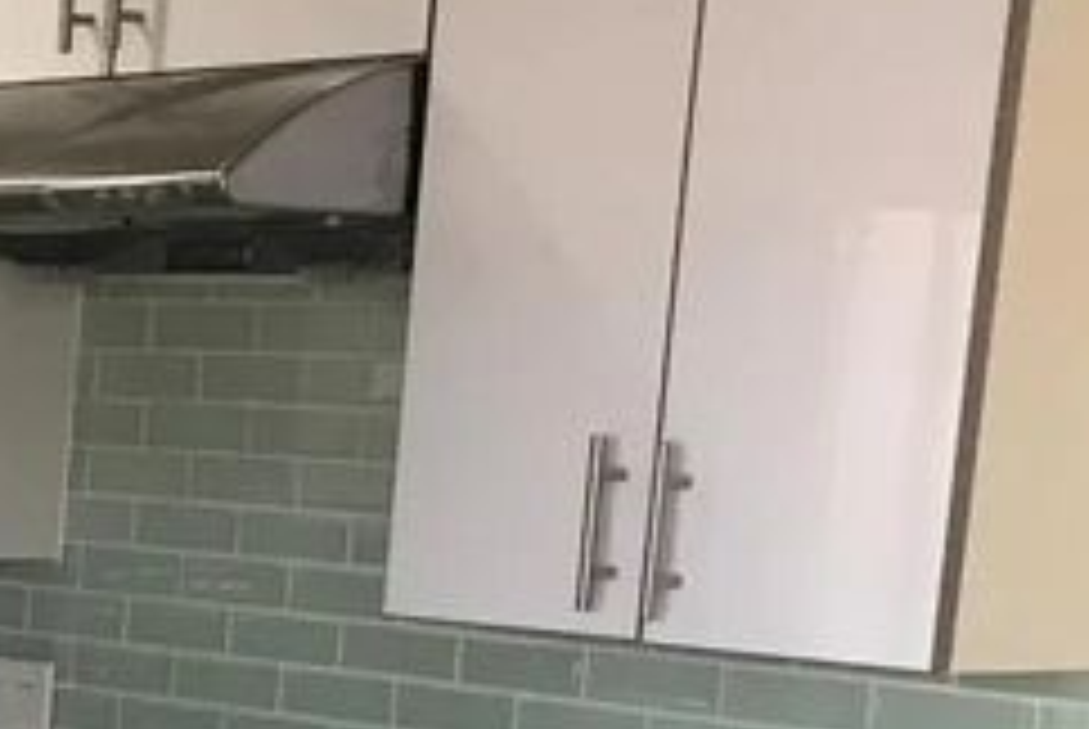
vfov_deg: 10.8
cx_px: -914
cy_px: 1094
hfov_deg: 14.5
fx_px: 3725
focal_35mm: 123
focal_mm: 3.99
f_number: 1.8
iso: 40
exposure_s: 1/30
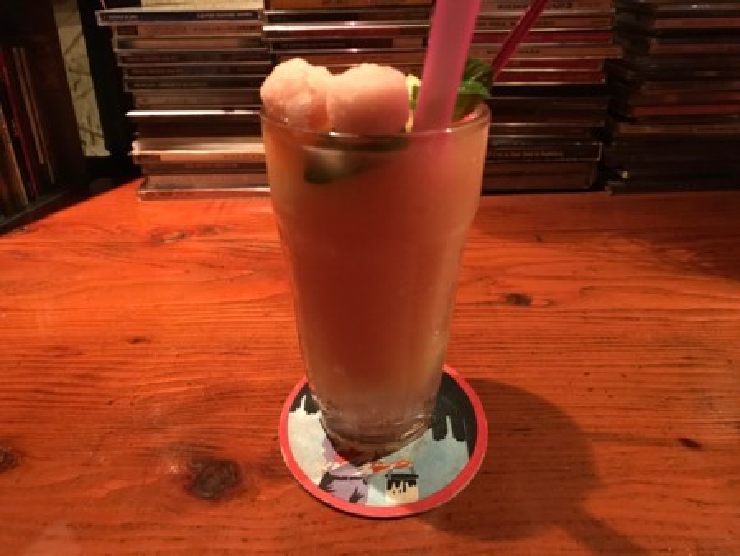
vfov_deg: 49.8
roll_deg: +0.1
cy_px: 278
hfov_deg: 63.4
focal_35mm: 28
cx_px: 370
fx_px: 599
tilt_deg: -28.8
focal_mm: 3.99
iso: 100
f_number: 1.8
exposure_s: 1/4
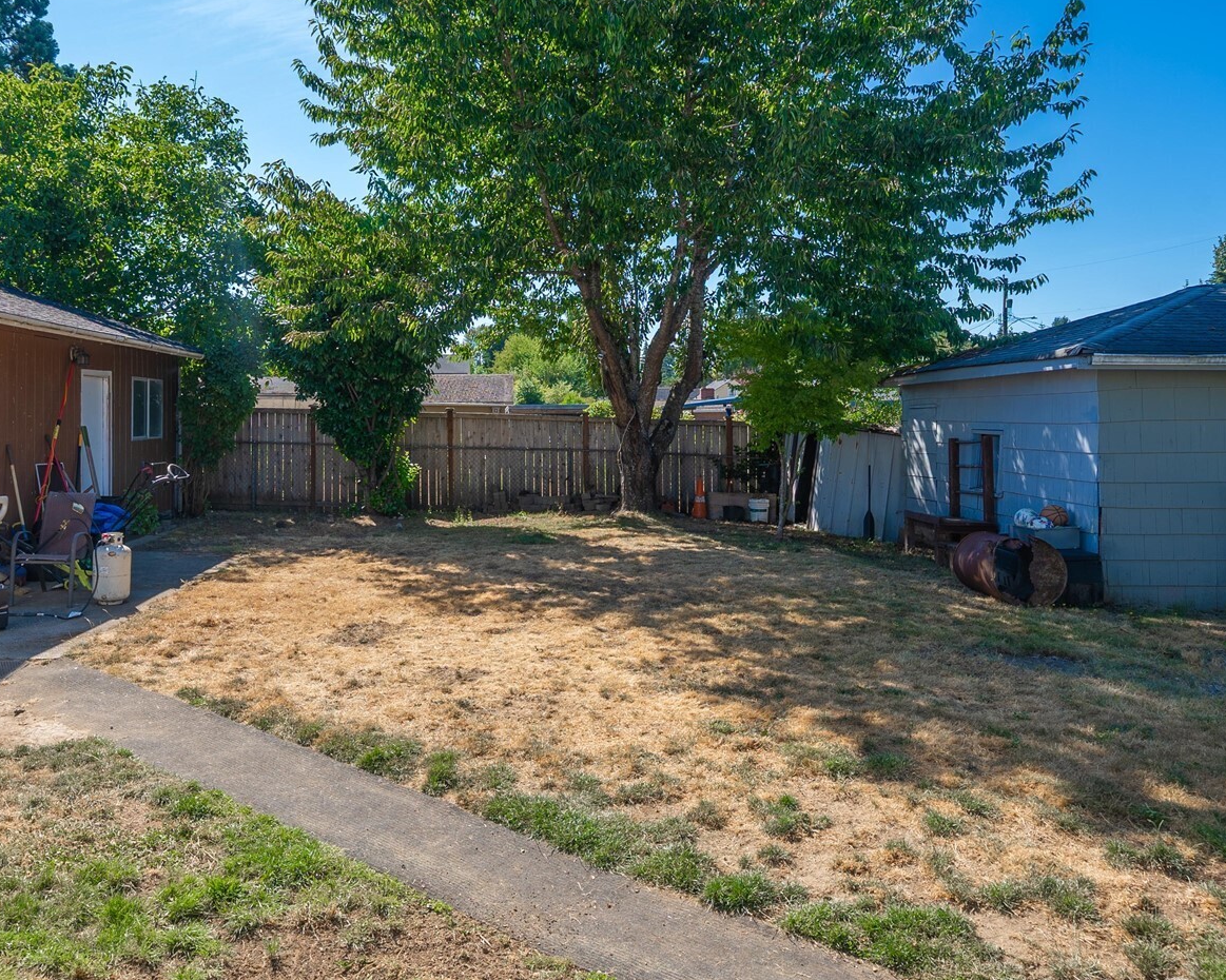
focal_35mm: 26
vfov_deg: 54.8
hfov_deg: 65.6
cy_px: 448
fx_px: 943
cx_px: 515
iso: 80
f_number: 7.1
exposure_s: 1/100
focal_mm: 19
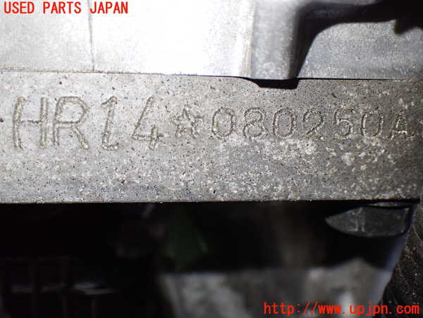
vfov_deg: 32.9
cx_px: 212
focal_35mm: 44
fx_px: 538
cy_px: 159
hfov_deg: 42.9
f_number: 2.9
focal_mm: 7.84
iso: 800
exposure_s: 1/125
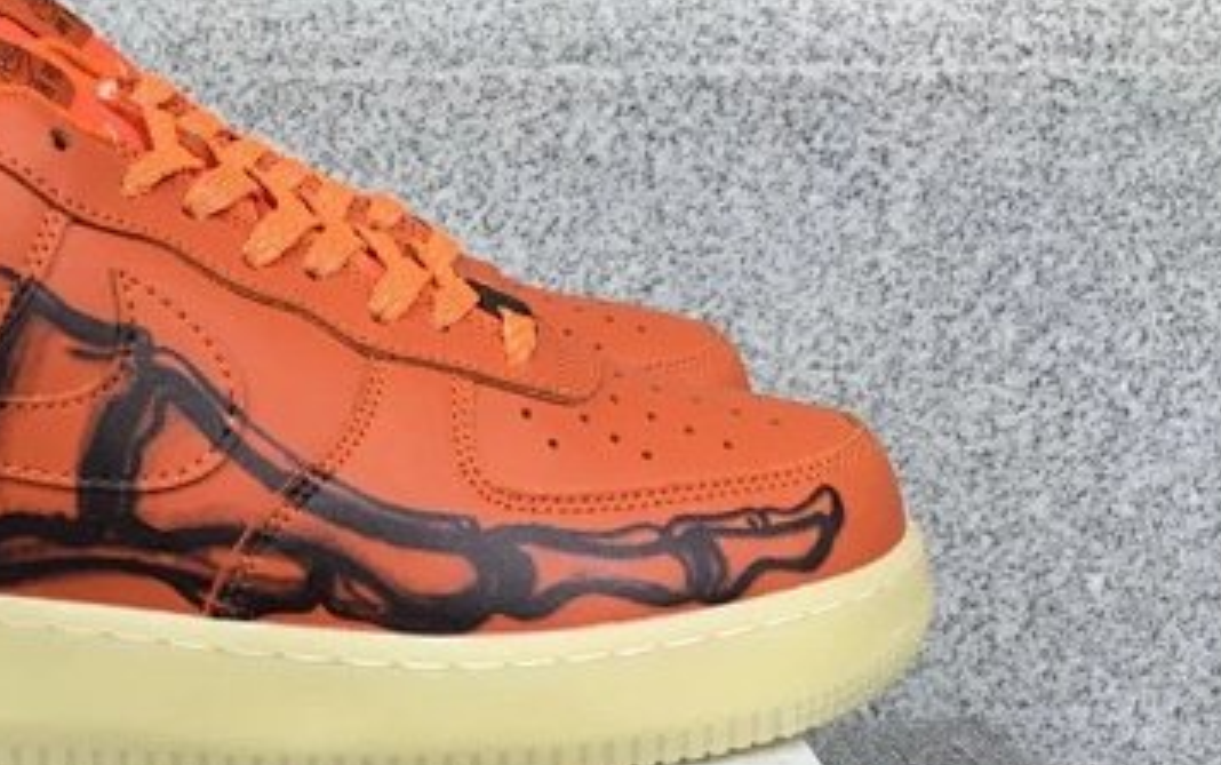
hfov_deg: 33.1
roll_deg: +0.8
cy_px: 652
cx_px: 175
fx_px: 1965
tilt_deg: -18.3
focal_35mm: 59
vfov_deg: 21.6
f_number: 2.4
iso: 25
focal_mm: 3.3
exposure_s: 1/297
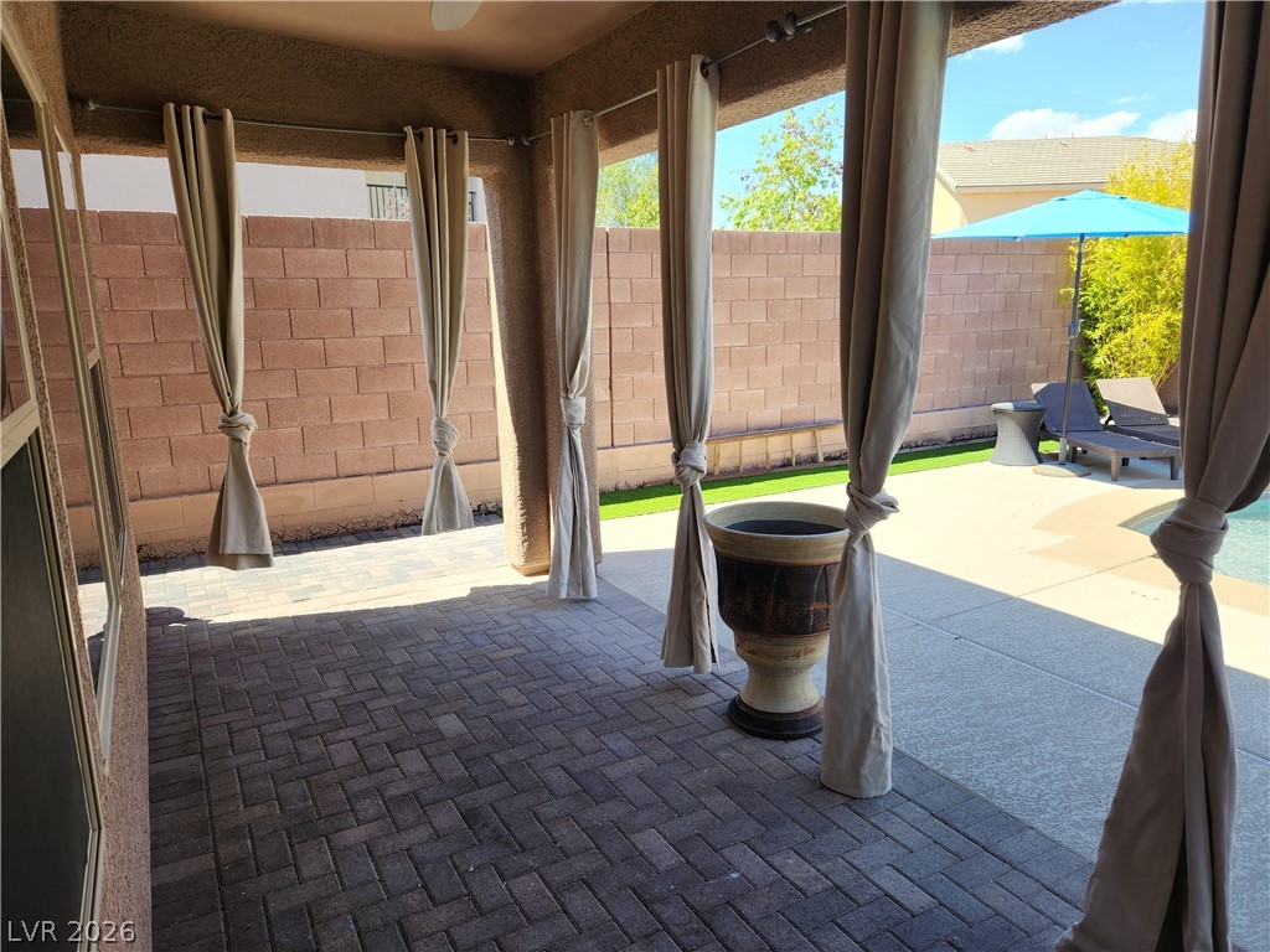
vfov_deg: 58.9
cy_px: 476
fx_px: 844
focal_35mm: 23
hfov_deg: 73.9
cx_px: 635
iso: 20
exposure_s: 1/394
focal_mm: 5.4
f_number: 1.8
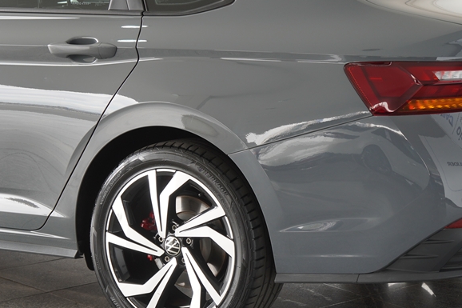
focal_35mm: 117
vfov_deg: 11.7
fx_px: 1501
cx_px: 376
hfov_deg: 17.3
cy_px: 127
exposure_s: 1/80
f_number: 4
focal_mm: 44
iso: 125
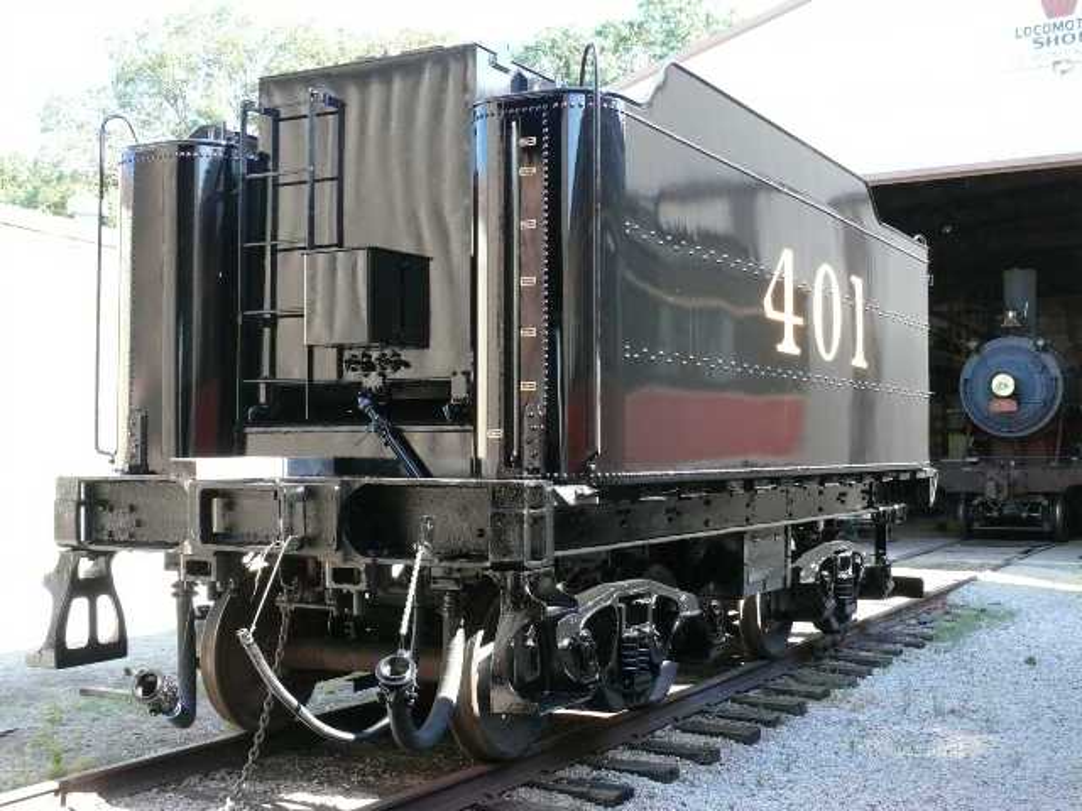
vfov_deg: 31.5
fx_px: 1438
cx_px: 541
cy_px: 406
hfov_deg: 41.2
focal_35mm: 46
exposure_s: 1/200
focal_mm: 9.7
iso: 400
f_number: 4
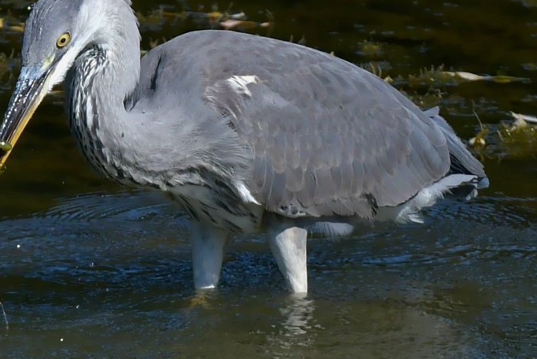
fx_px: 16773
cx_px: 142
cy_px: 170
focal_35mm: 1124
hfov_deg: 1.8
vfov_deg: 1.2
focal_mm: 500
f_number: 9.5
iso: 500
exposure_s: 1/1500
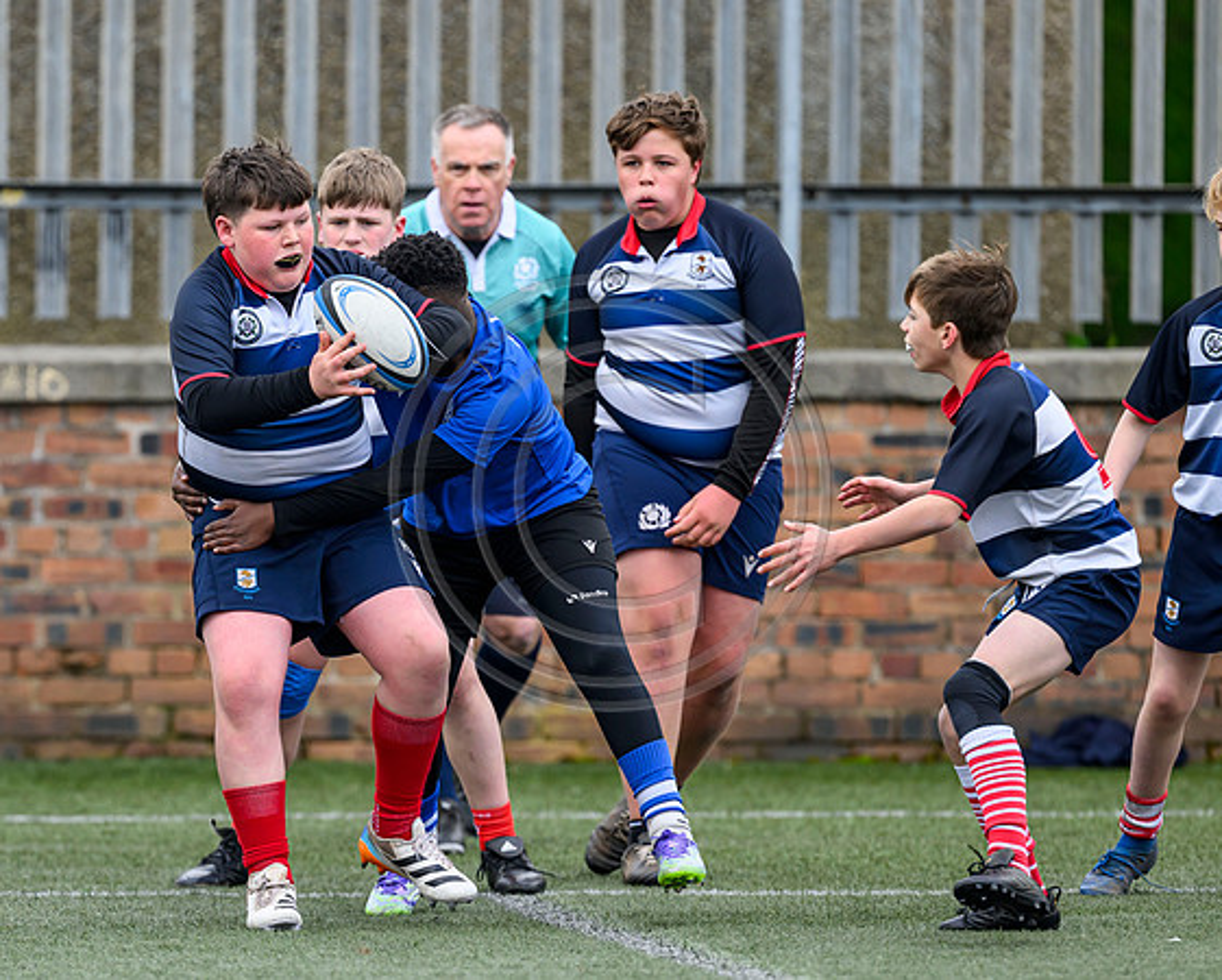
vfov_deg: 2.5
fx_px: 22245
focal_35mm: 614
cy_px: 537
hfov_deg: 3.1
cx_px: 346
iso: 500
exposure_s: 1/2000
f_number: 3.5
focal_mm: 400
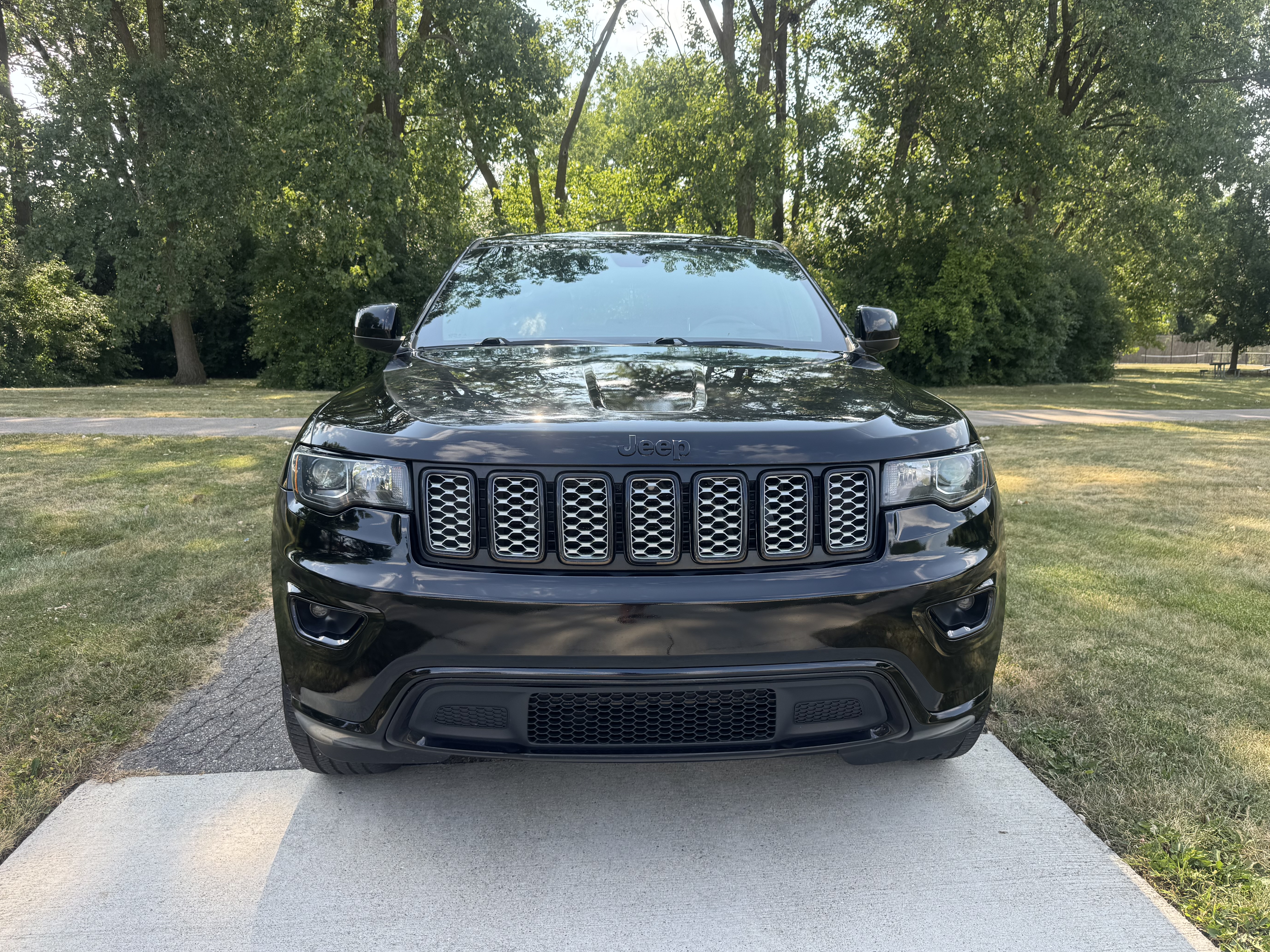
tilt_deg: -7.3
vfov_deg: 54.9
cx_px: 660
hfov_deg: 69.4
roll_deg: -0.8
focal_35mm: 25
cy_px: 460
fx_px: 917
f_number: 1.78
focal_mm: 6.76
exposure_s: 1/747
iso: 80
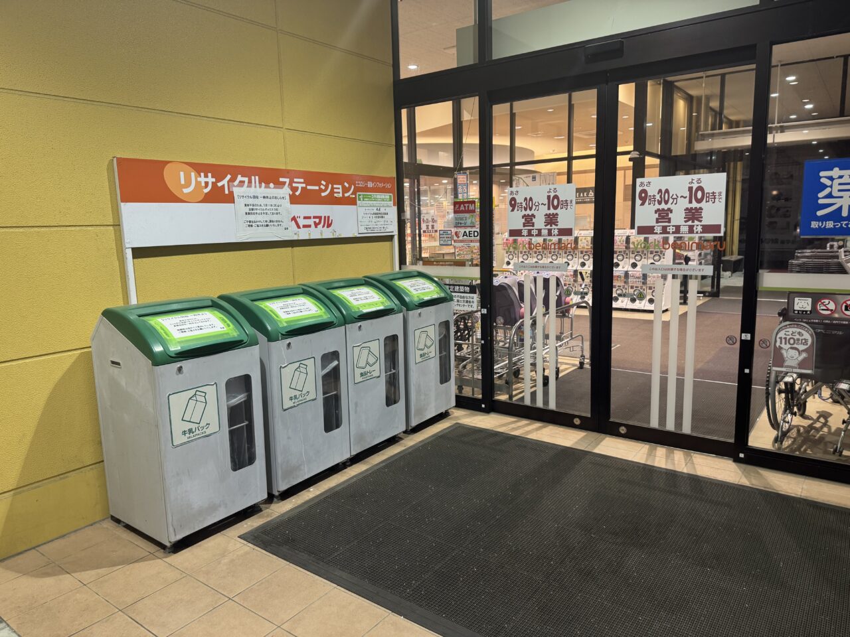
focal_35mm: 24
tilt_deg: -8.5
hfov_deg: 71.6
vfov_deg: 56.8
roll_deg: +1.7
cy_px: 318
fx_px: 589
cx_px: 425
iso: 160
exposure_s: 1/50
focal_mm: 6.76
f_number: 1.78
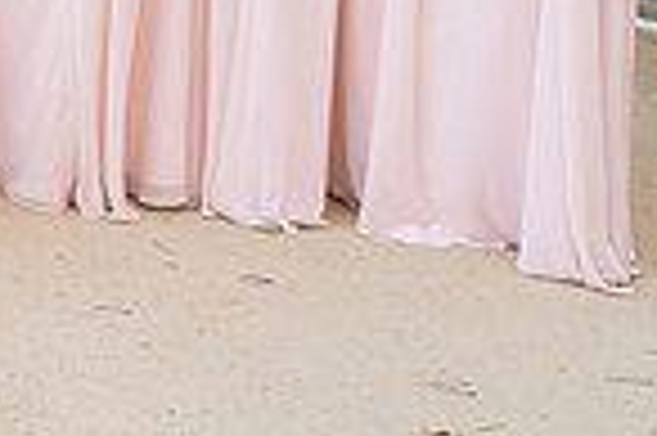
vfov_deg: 11.9
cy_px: -220
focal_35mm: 110
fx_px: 2005
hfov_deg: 16.9
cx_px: -329
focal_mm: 24
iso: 640
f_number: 4.5
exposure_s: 1/200
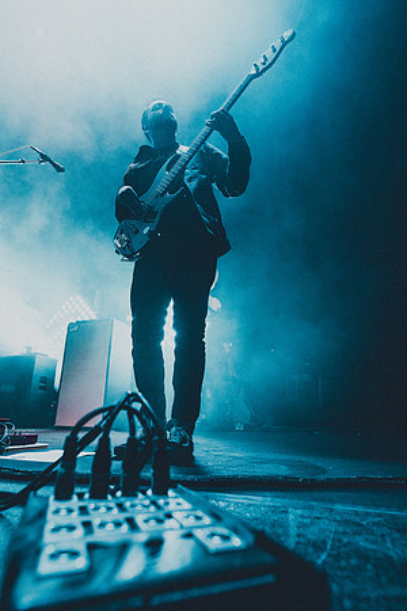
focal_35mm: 20
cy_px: 306
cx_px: 204
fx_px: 339
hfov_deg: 61.9
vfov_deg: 84.0
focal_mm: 20
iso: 1600
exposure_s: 1/200
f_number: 4
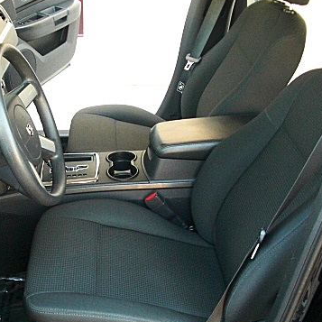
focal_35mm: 57
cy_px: 177
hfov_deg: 29.6
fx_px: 600
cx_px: 81
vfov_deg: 30.0
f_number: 2.8
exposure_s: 1/80
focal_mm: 6.3
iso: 400
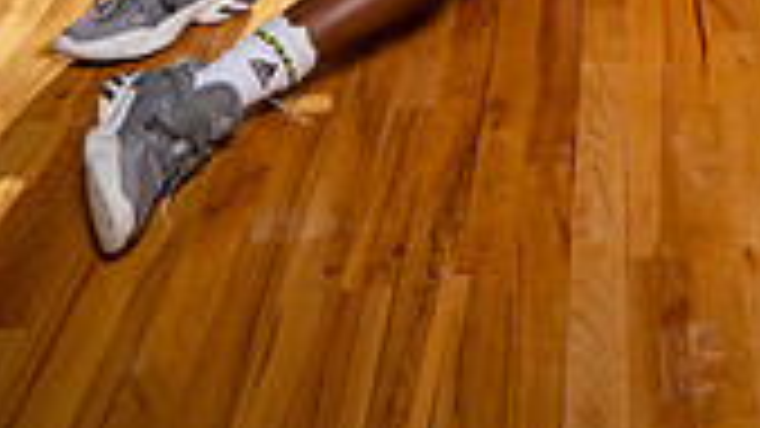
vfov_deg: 13.8
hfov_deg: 30.2
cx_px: 670
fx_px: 1350
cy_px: -545
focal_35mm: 67
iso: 200
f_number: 8
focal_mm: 24
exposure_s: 1/250
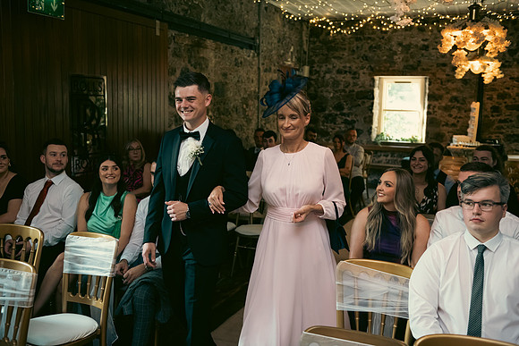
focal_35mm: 38
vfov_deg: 35.1
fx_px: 548
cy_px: 173
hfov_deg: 50.7
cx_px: 260
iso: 1250
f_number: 3.5
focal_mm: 38
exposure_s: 1/160
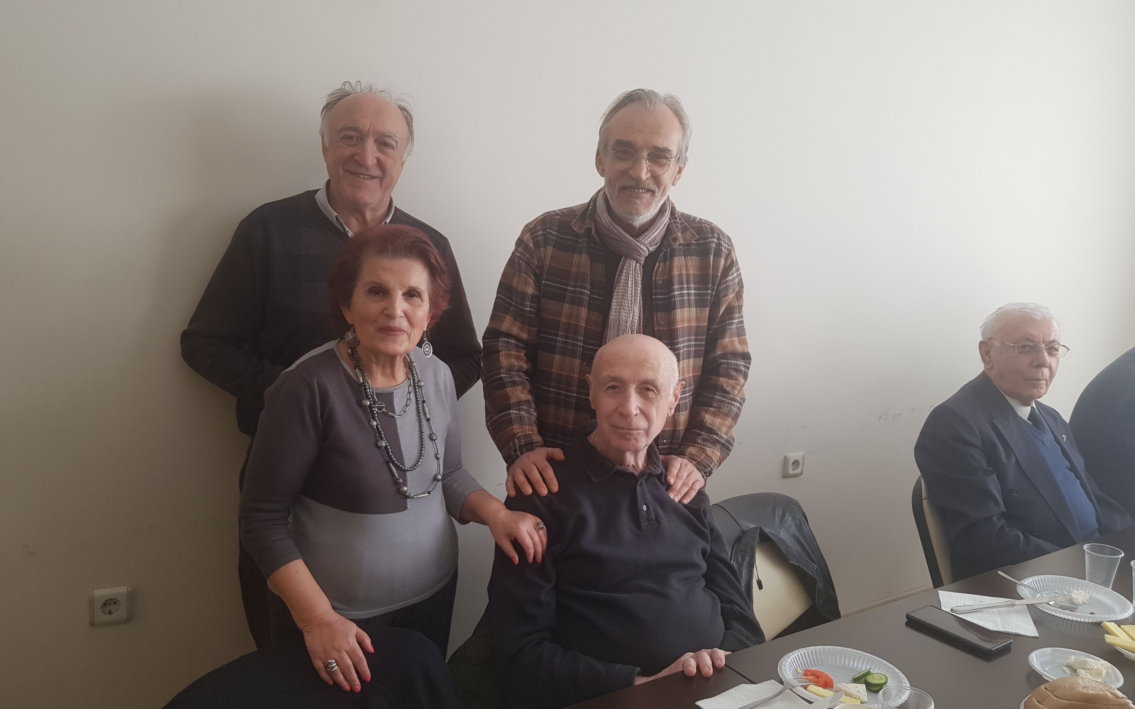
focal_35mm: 28
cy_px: 405
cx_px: 560
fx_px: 866
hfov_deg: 66.5
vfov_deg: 44.4
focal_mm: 4.2
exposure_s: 1/100
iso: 50
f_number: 1.7
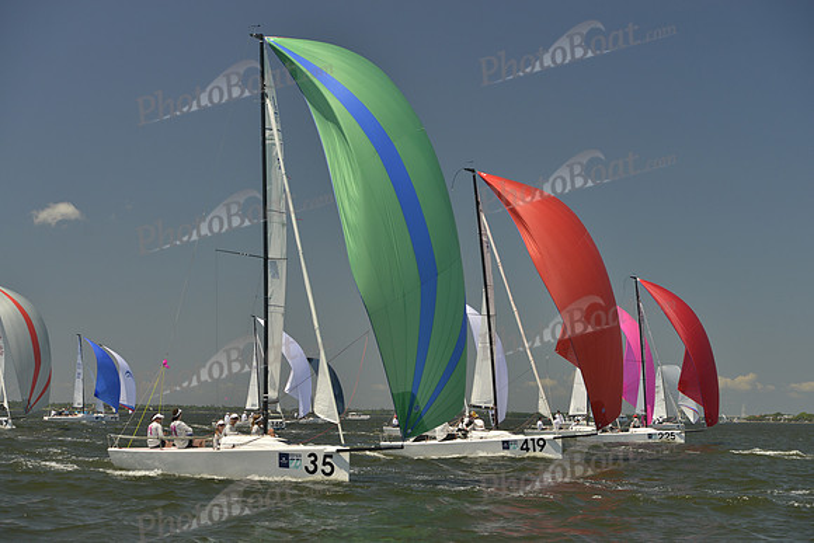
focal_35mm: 70
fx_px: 1583
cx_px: 407
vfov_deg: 19.5
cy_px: 272
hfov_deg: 28.8
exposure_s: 1/1000
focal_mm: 70
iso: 280
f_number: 6.3
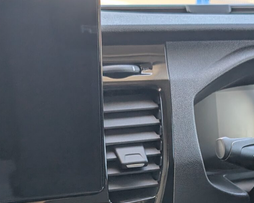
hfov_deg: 24.0
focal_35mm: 79
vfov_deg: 18.5
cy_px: 233
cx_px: 166
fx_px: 594
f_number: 1.68
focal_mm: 6.9
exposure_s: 1/196
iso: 30
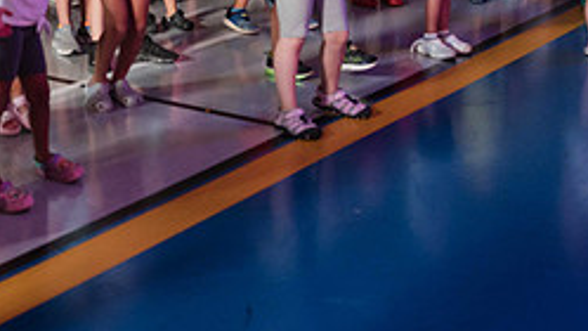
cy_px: -126
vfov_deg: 12.4
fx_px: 1465
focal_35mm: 94
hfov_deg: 22.3
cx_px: 95
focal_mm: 35
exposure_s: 1/100
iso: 3200
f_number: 2.8
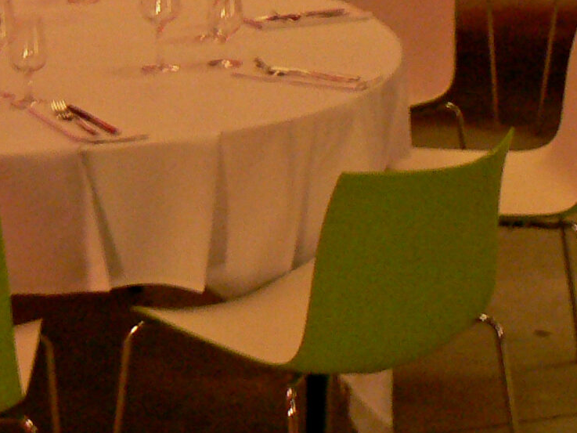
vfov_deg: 11.5
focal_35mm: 125
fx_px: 2084
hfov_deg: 15.7
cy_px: -145
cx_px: 118
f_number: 2.8
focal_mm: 6
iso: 200
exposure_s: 1/3.2
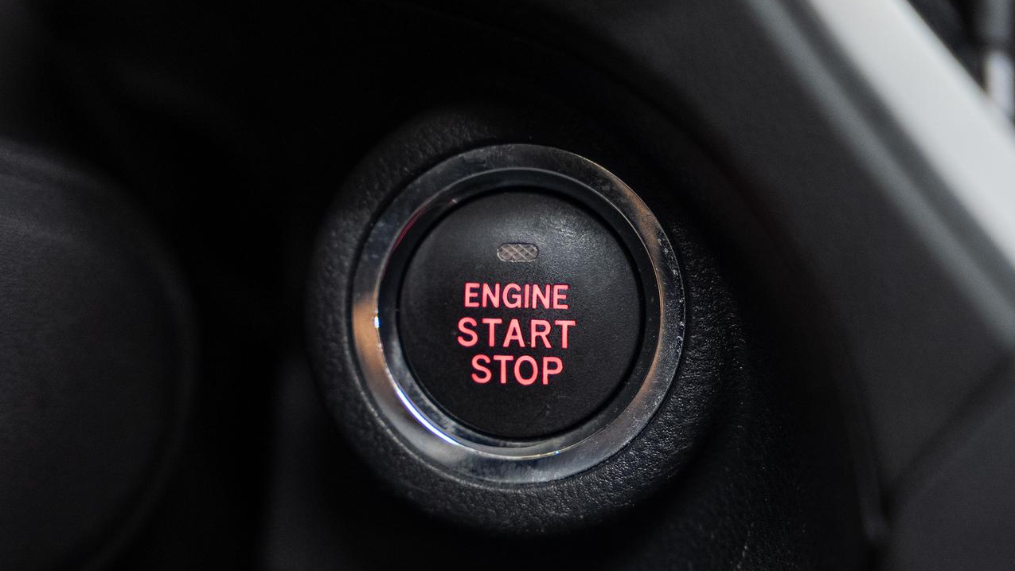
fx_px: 2637
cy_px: 333
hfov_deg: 21.8
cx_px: 515
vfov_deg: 12.3
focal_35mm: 98
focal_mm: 63
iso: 800
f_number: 3.2
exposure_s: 1/30
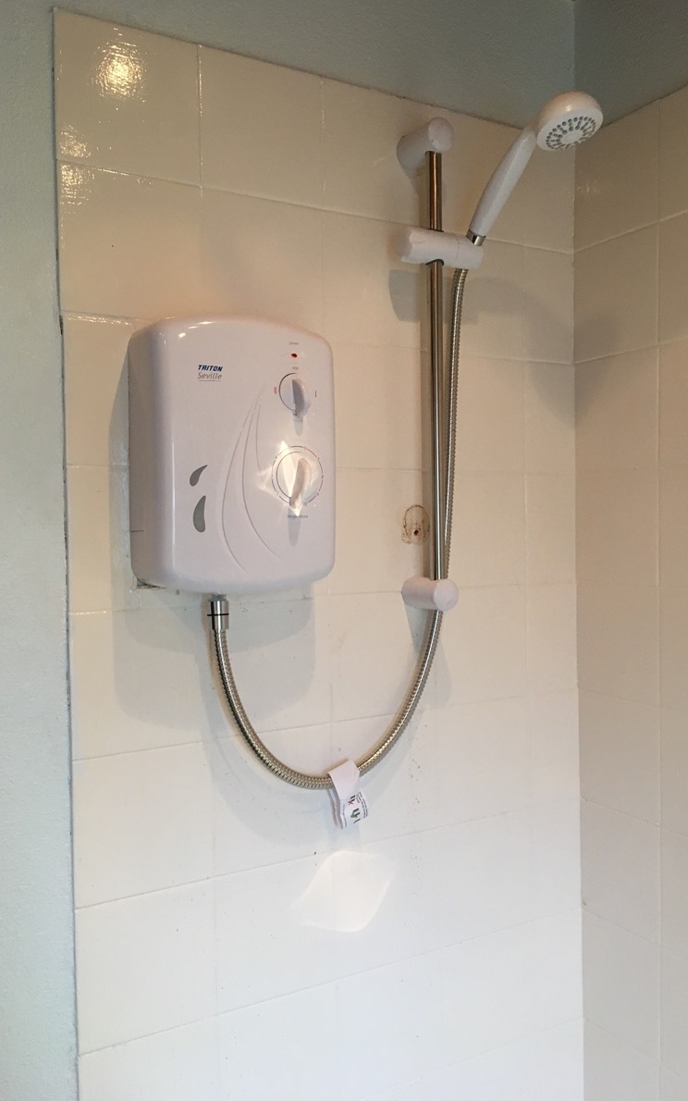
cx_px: 372
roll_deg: +1.4
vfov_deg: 61.2
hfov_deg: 40.6
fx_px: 930
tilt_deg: -3.7
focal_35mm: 31
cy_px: 550
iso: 100
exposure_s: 1/33
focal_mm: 4.15
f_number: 2.2
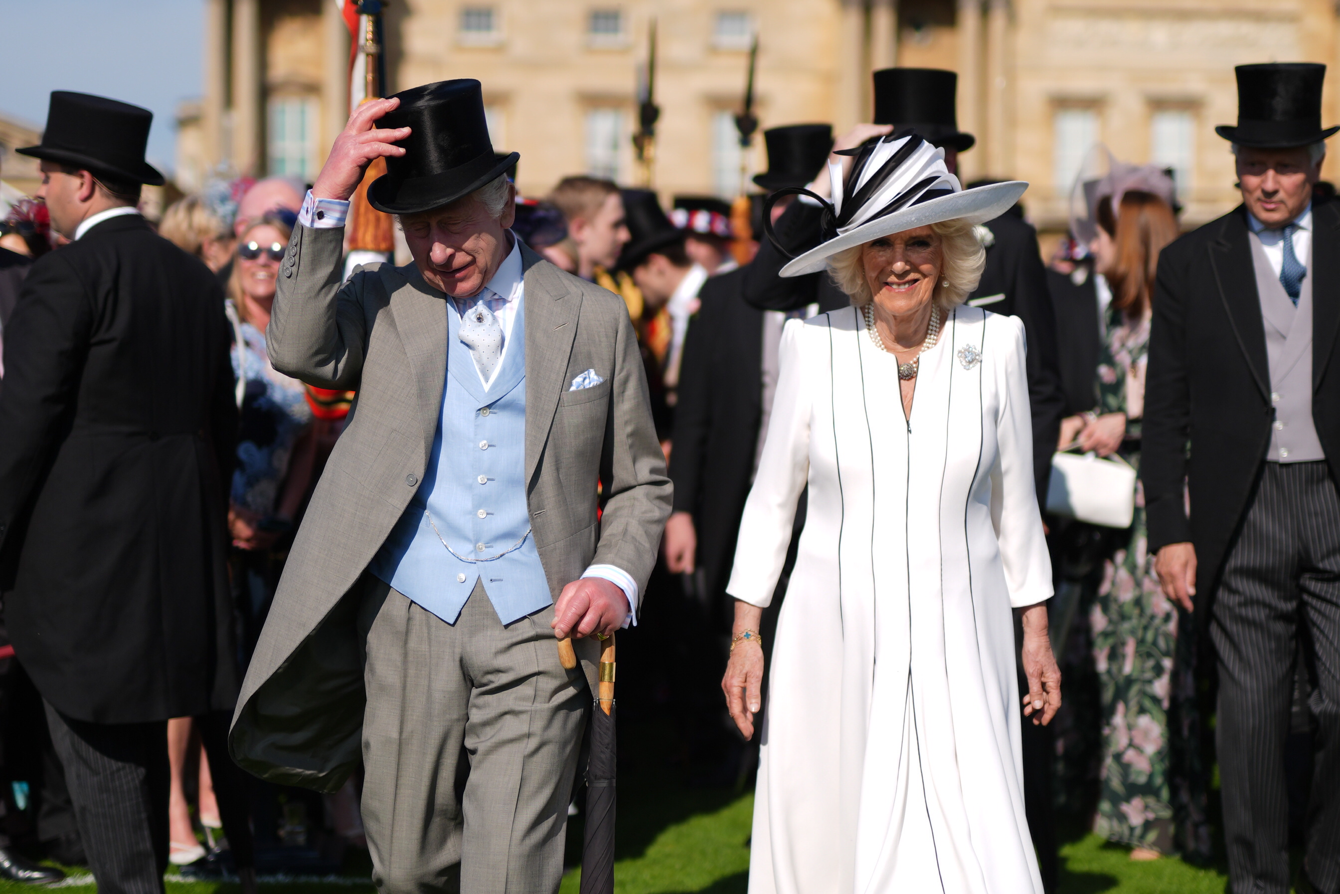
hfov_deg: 39.6
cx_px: 670
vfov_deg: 27.0
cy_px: 447
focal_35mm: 50
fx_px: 1861
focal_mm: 50
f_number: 1.4
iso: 125
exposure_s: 1/16000
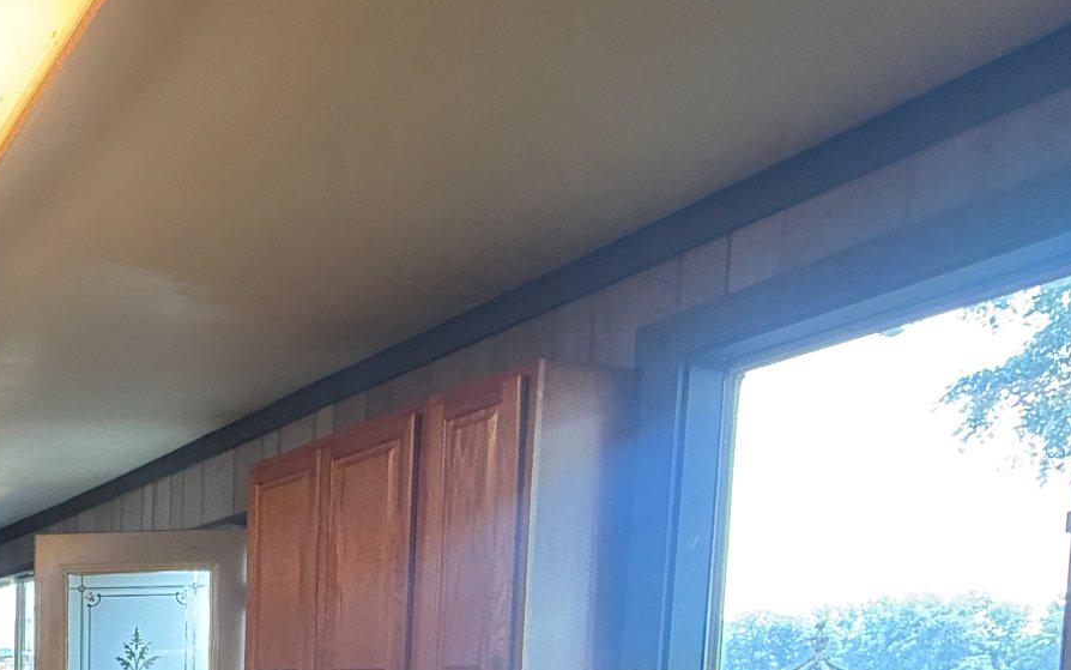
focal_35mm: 34
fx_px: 993
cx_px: -72
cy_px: 774
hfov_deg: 44.9
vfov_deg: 31.9
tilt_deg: -3.8
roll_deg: +2.9
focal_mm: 2.22
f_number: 2.2
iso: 320
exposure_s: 1/60
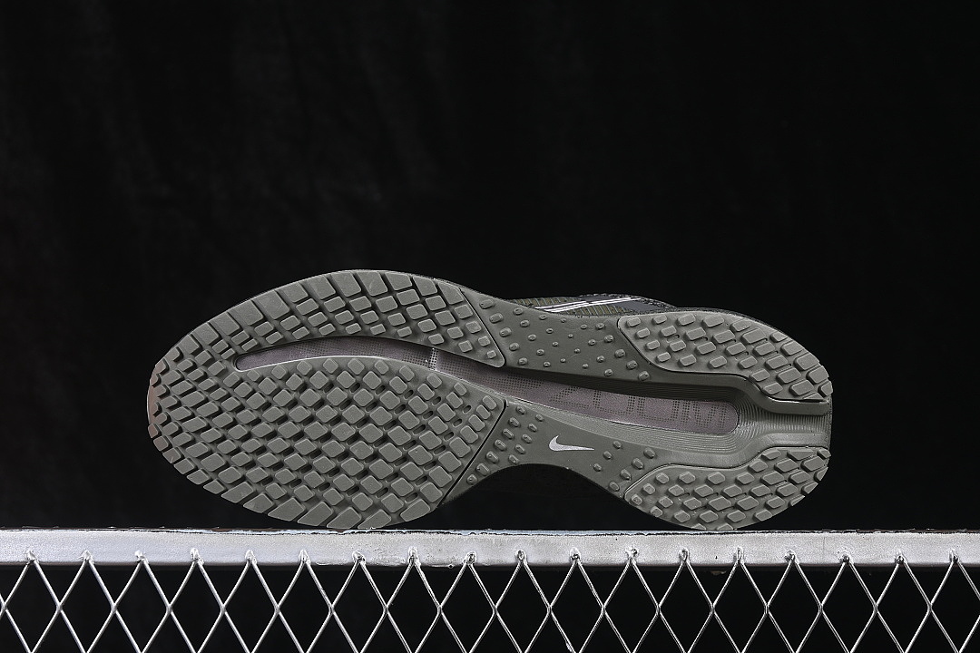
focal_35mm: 75
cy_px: 326
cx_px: 490
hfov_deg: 27.0
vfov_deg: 18.2
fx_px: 2042
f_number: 6.3
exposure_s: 1/60
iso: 160
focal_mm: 50
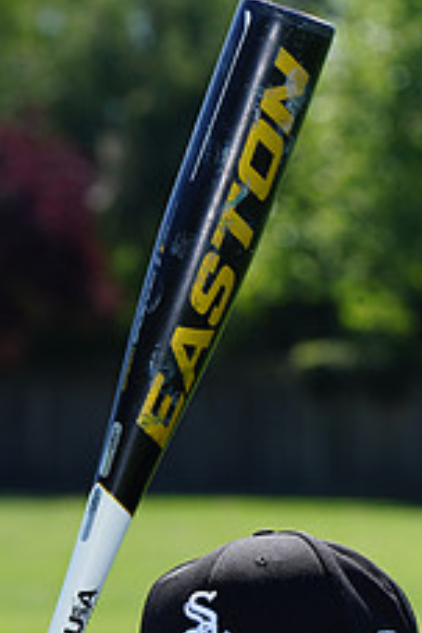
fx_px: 7367
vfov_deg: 4.9
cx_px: 268
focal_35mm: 419
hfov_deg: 3.3
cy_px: 702
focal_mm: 165
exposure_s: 1/250
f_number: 9
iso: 200
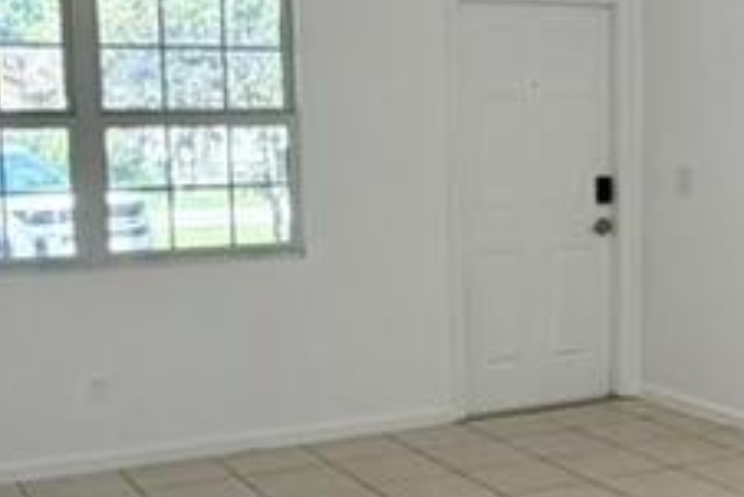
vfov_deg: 20.6
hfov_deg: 30.1
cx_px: 540
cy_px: 290
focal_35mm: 66
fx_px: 1365
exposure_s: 1/121
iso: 125
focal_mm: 2.22
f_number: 2.2
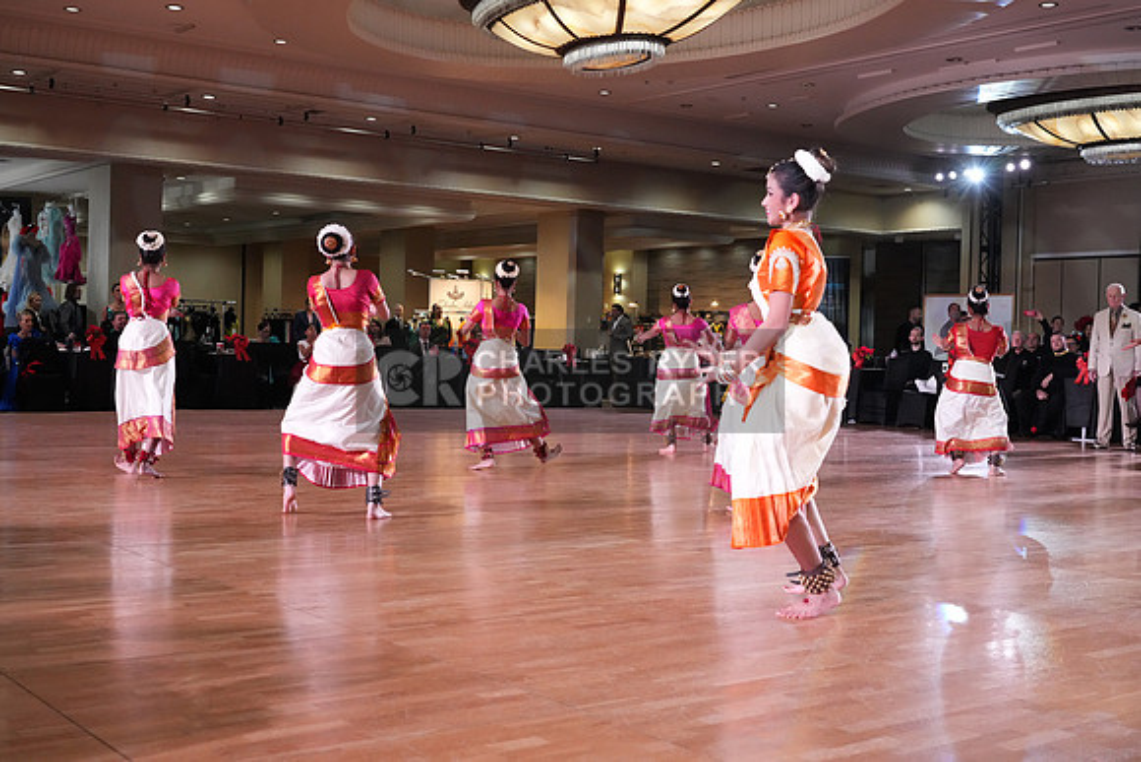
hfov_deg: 46.4
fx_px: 1331
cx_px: 570
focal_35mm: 42
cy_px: 381
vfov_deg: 31.9
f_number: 5.6
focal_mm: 42
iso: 5000
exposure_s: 1/320
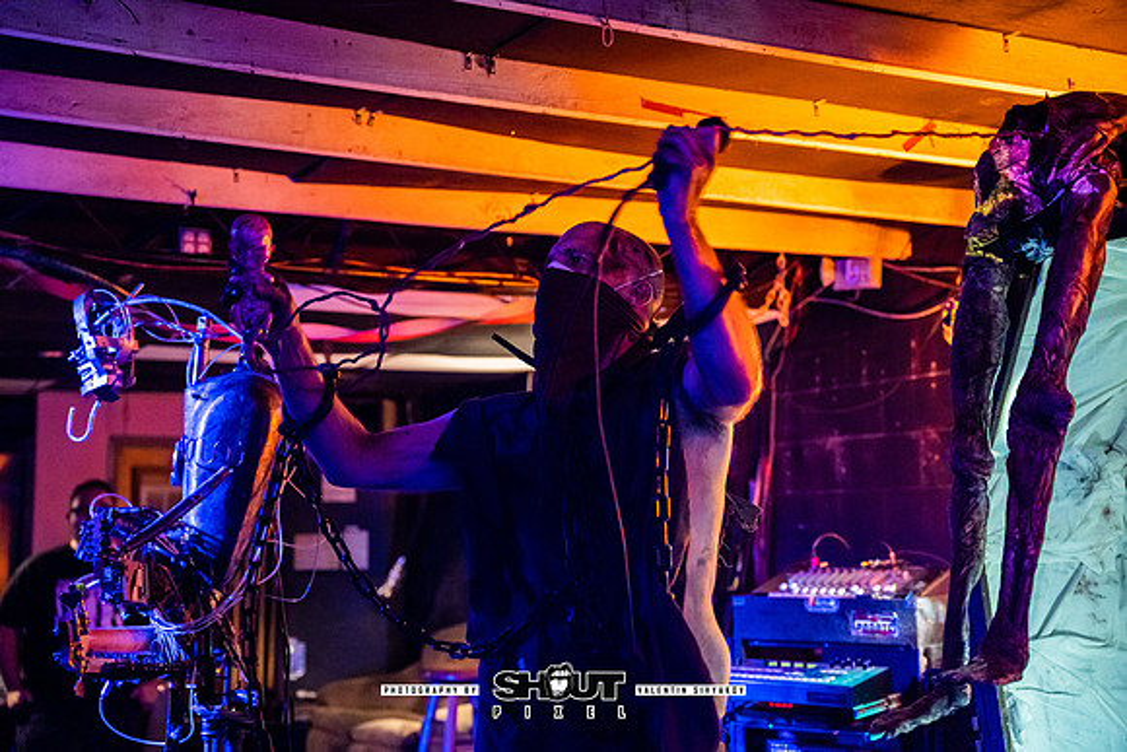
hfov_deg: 41.4
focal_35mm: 48
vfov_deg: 28.3
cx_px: 564
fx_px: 1490
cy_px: 376
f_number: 2.8
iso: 2500
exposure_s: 1/200
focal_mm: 47.6
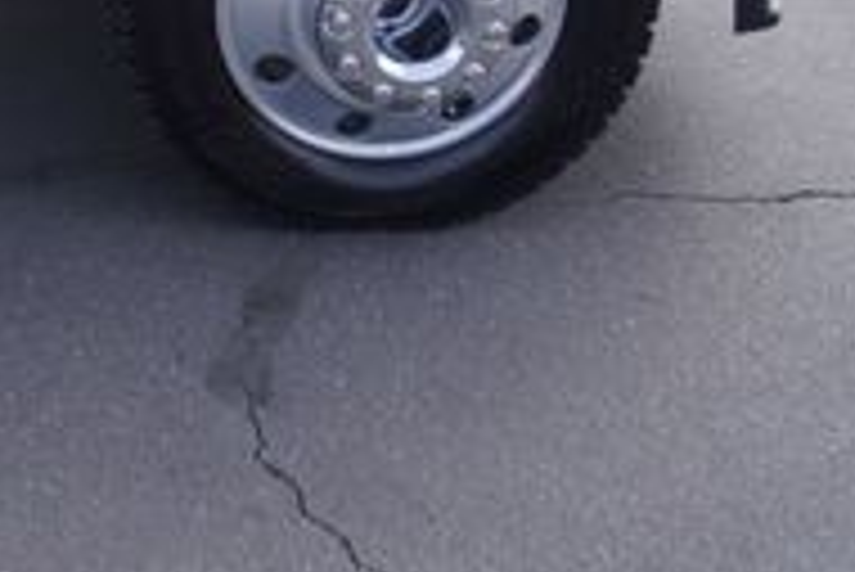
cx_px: -441
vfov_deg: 15.2
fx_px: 1925
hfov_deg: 21.0
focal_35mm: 81
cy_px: -374
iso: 100
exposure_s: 1/125
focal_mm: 16
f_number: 5.6
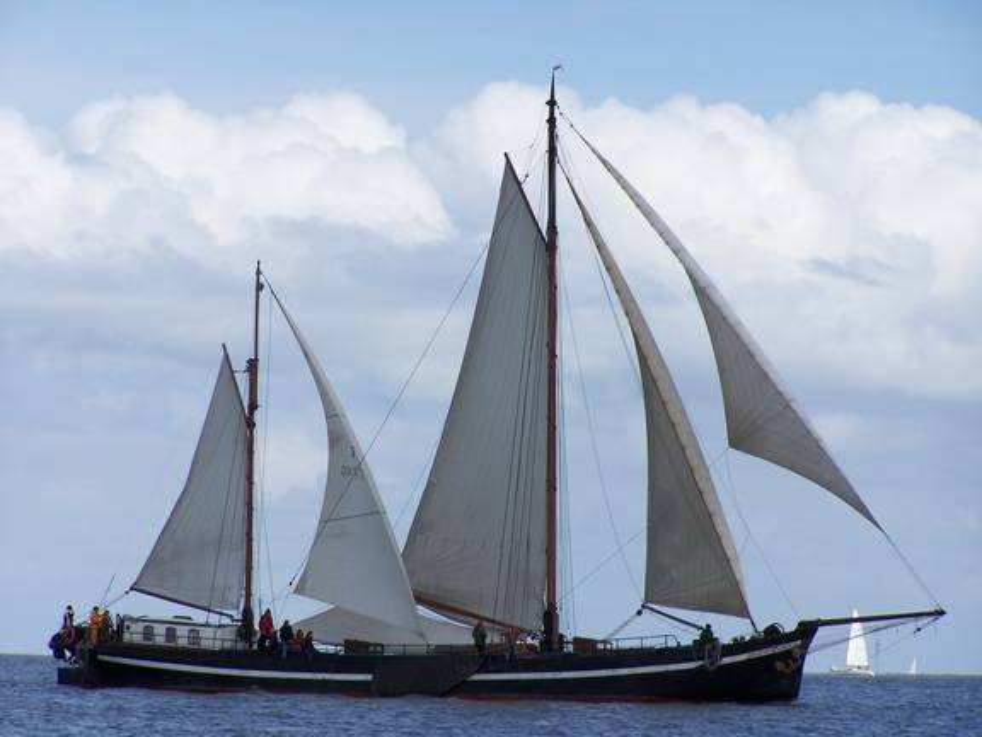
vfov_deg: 6.8
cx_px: 491
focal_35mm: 218
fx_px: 6184
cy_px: 368
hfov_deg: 9.1
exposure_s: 1/640
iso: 64
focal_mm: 36.2
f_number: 4.5
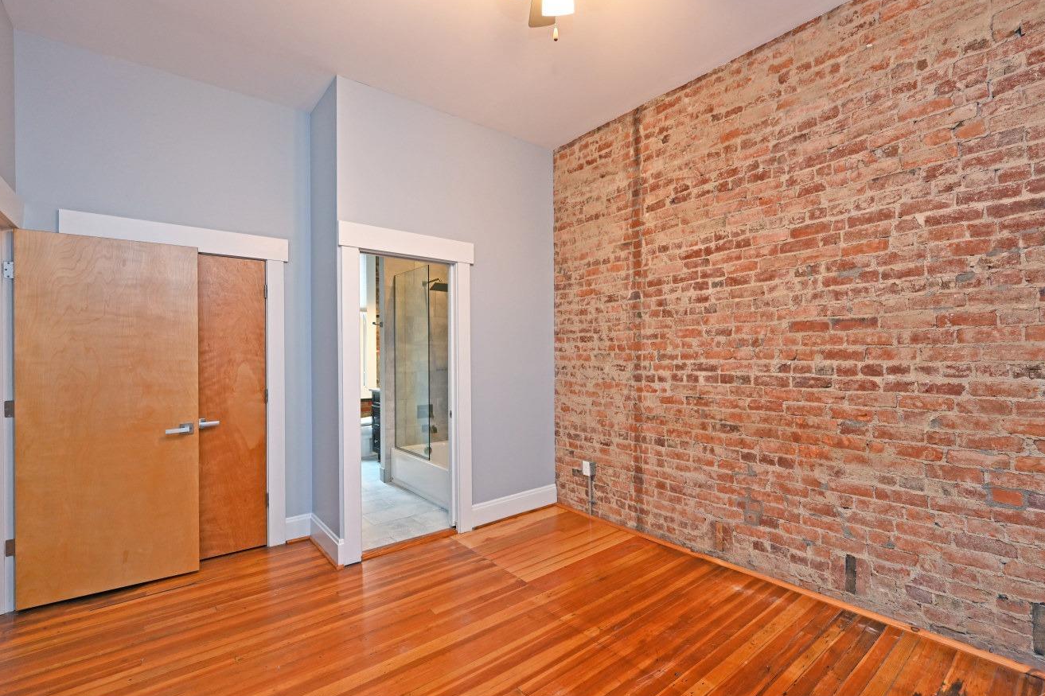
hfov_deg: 96.7
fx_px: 464
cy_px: 351
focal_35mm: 16
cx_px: 521
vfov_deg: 73.7
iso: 450
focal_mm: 14
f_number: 4
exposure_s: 1/60
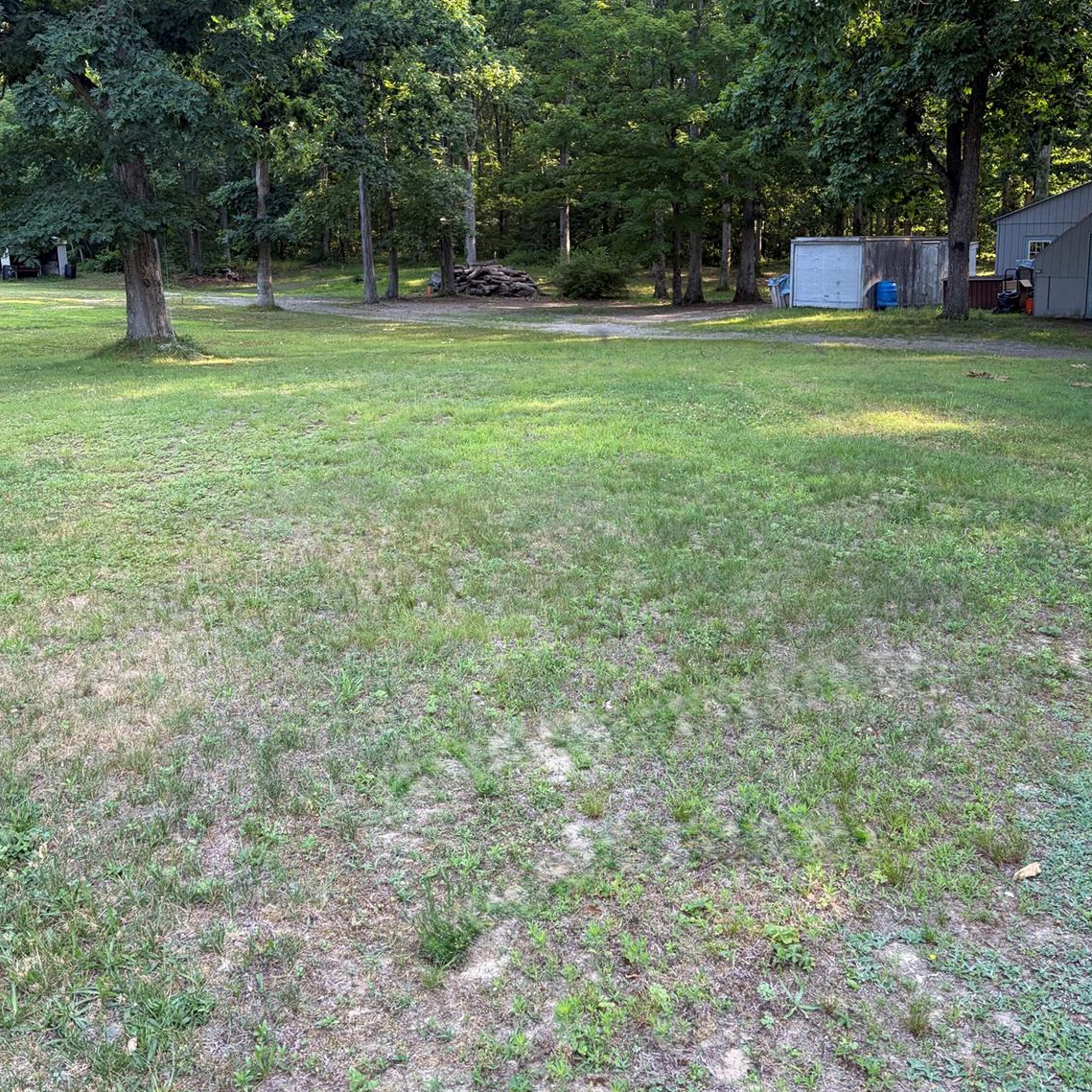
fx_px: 1106
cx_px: 546
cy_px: 394
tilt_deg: -7.5
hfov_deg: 52.5
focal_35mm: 31
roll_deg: +1.1
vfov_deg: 51.8
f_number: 1.6
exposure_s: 1/123
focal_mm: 5.96
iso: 40
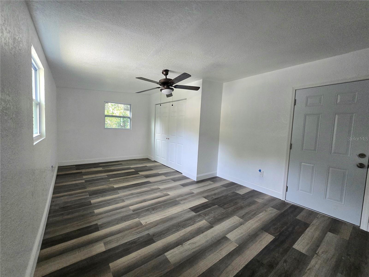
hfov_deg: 106.2
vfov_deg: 89.9
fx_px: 139
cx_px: 184
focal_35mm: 13
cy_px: 138
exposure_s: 1/60.2
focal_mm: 2.2
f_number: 2.2
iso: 320
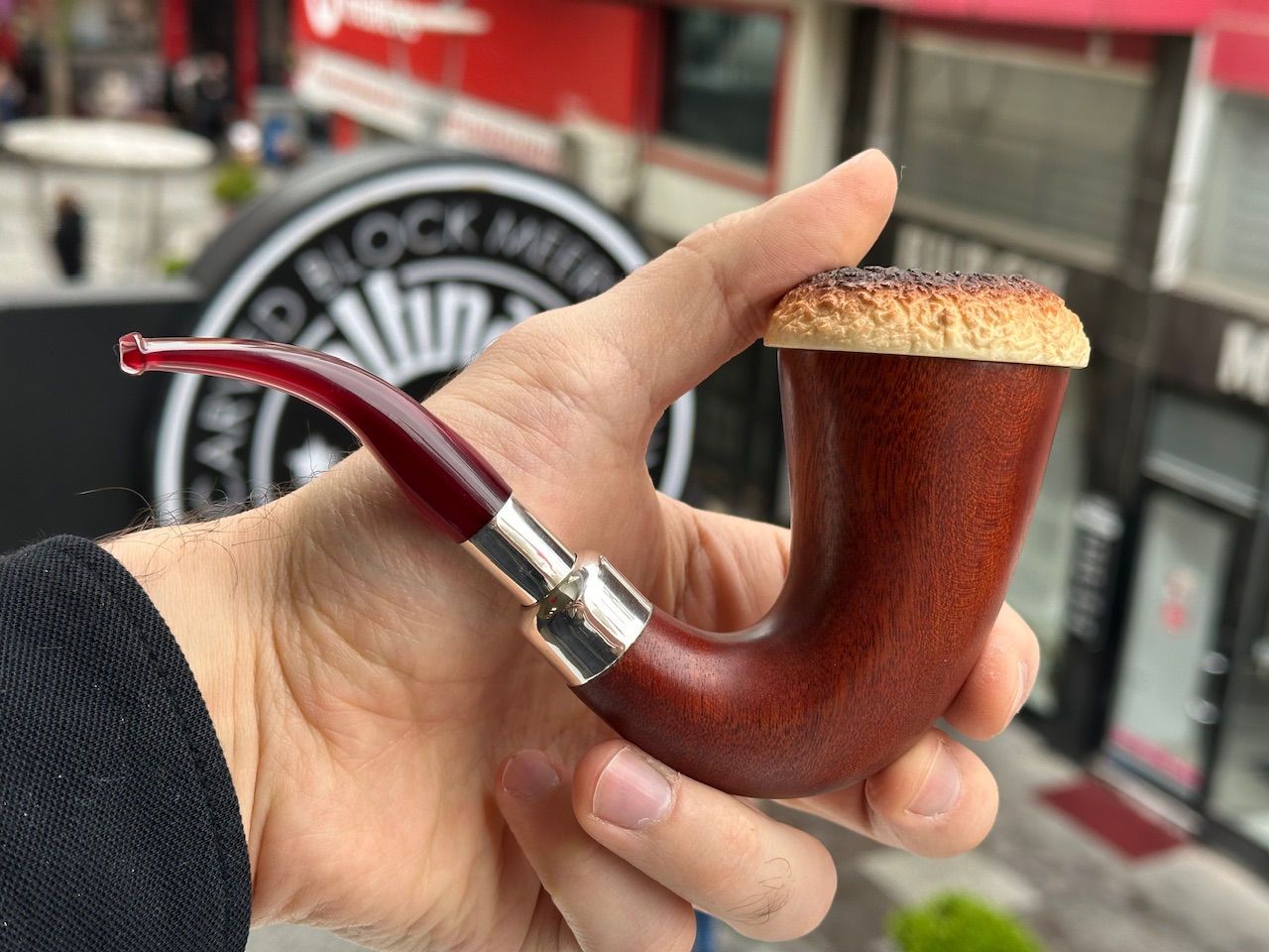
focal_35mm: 48
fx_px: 1760
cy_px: 476
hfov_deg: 39.7
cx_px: 634
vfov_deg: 30.3
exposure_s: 1/306
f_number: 1.78
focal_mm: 6.86
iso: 64
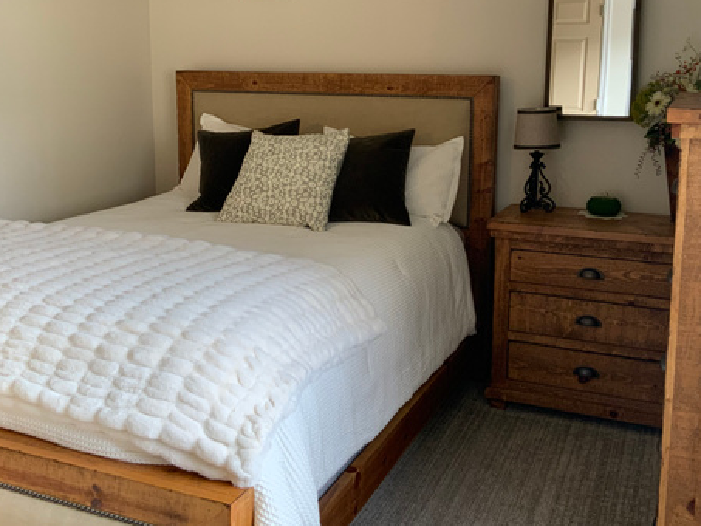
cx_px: 350
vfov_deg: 34.9
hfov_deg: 45.8
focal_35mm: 41
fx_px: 831
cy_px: 189
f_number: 1.8
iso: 64
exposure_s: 1/120
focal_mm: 3
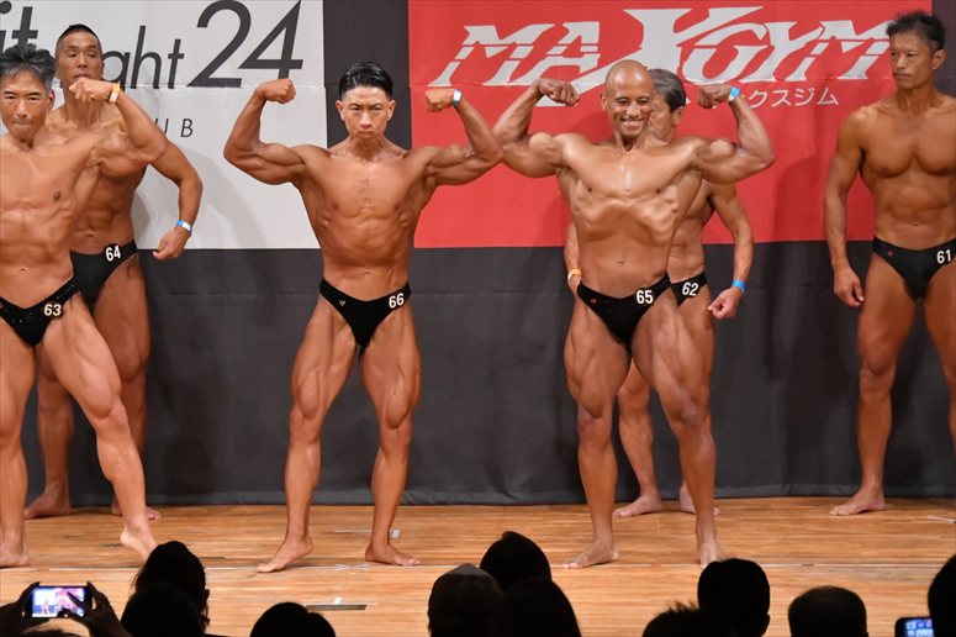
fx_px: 7167
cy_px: 318
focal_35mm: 270
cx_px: 478
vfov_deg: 5.1
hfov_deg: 7.6
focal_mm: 180
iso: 9000
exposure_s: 1/400
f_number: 5.6
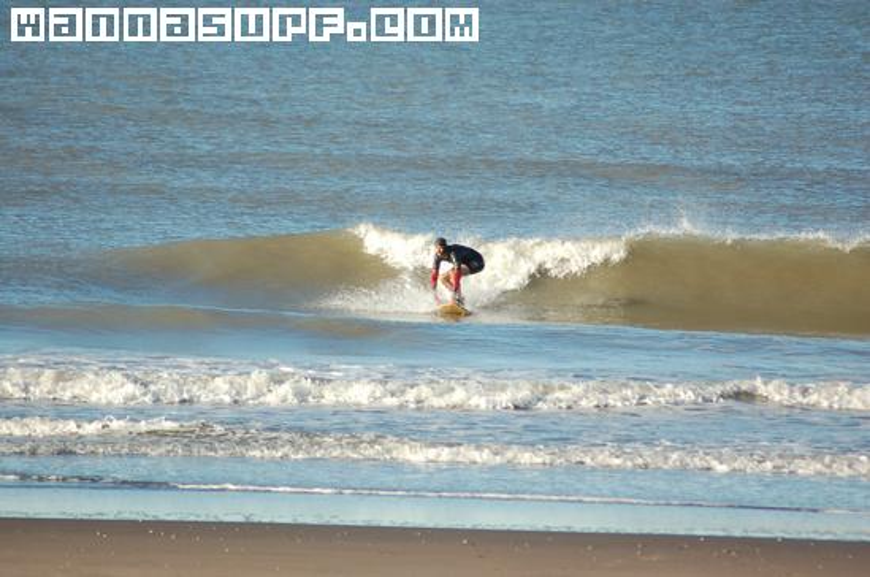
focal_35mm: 450
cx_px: 435
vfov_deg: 3.0
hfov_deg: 4.6
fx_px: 10856
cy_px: 288
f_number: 5.6
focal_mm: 300
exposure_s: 1/1000
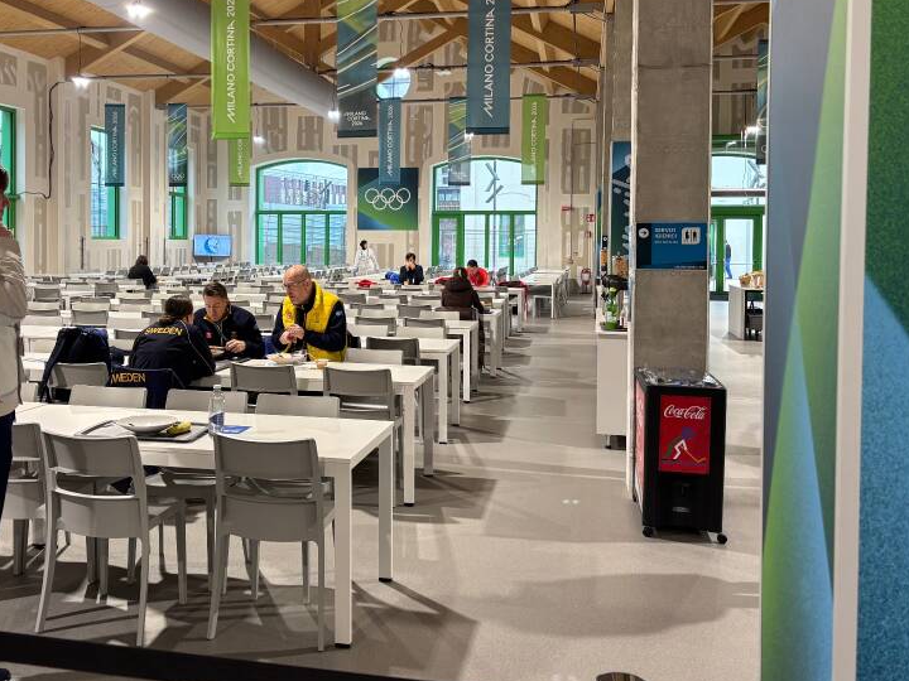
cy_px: 265
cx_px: 359
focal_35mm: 37
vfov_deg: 38.5
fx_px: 972
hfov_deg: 49.8
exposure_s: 1/50
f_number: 1.6
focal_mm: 5.96
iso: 80
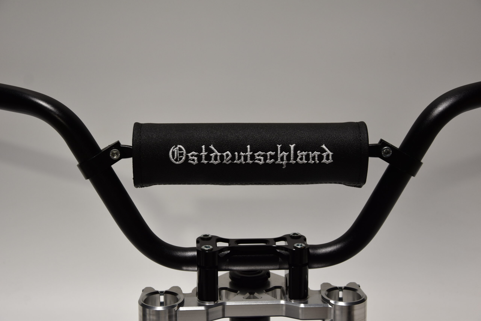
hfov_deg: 27.0
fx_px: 1002
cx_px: 240
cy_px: 160
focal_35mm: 75
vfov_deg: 18.2
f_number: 5.6
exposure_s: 1/125
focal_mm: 50
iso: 400
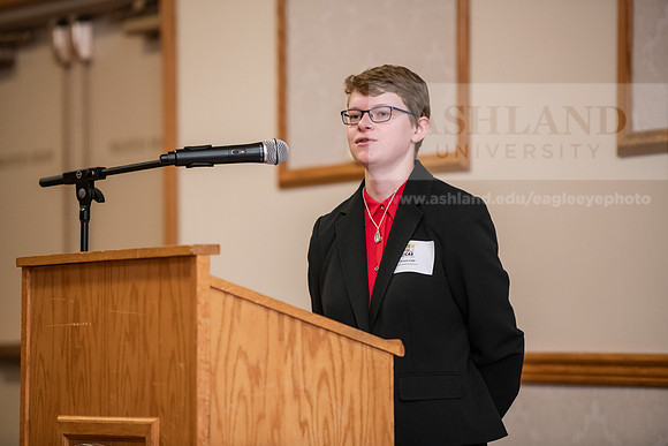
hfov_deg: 11.1
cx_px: 334
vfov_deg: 7.4
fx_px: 3433
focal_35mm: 185
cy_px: 223
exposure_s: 1/160
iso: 3200
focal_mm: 185
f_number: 3.2
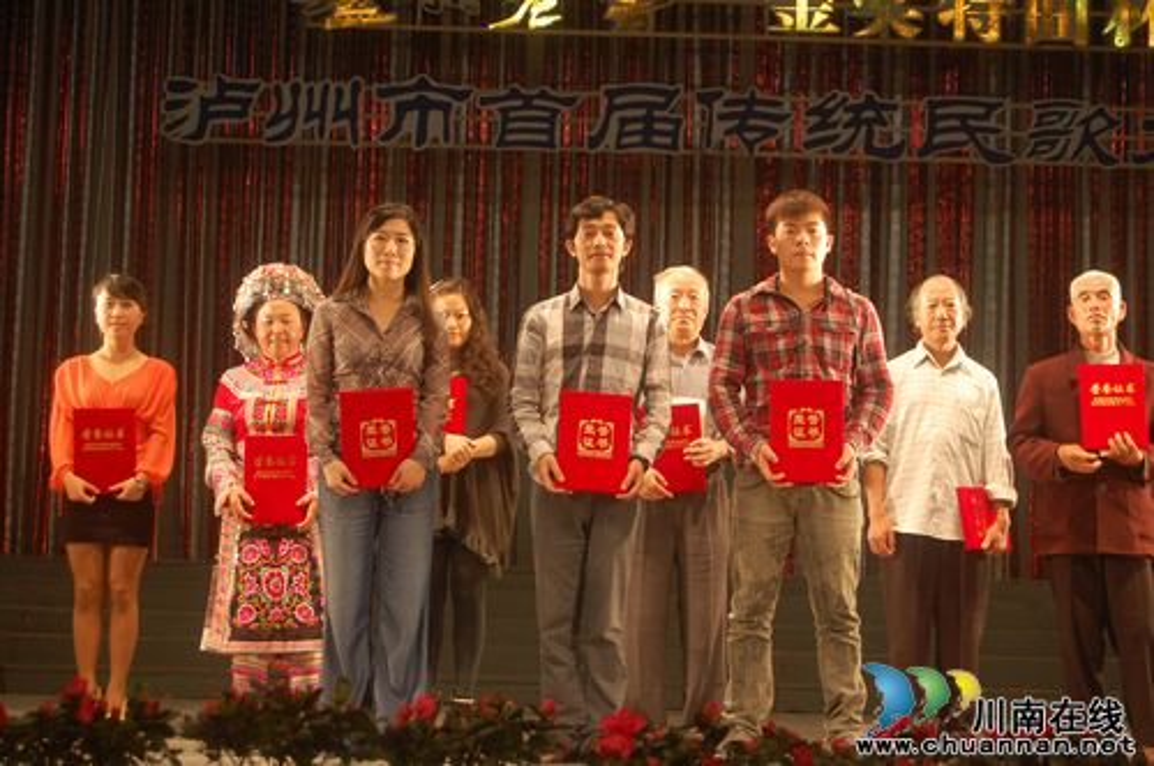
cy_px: 383
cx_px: 577
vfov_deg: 16.5
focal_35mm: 82
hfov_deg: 24.6
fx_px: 2641
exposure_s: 1/60
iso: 400
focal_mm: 55
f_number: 5.6
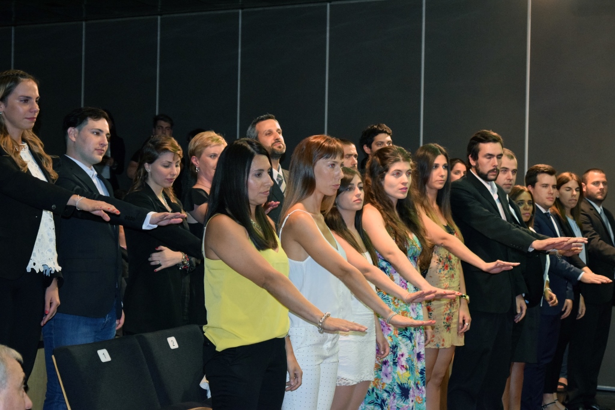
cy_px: 205
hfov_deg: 24.6
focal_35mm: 82
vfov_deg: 16.6
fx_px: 1409
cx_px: 308
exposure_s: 1/60
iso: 3200
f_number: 5.6
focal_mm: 55
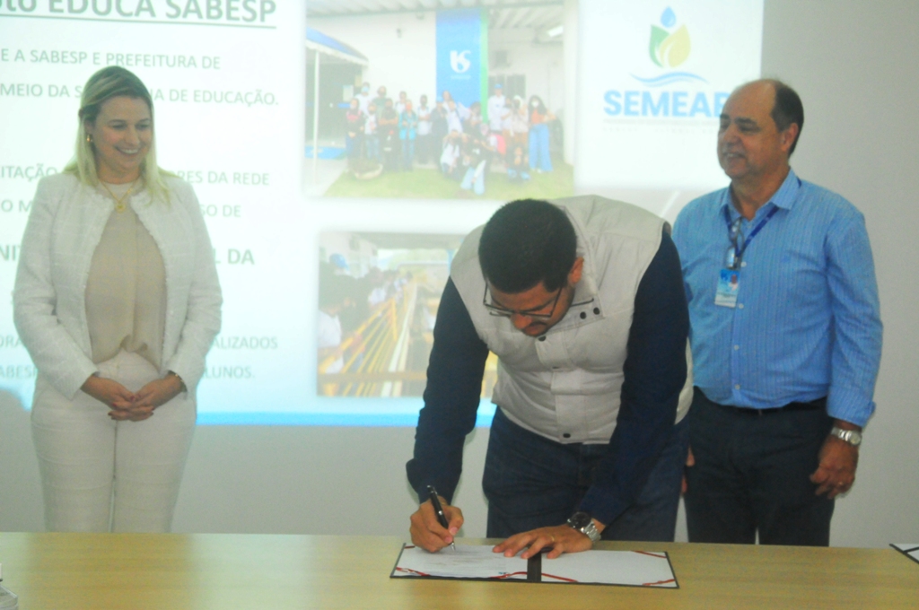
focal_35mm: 72
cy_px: 305
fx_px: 1836
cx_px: 460
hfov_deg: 28.1
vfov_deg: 18.9
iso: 3200
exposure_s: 1/60
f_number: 7.1
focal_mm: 48
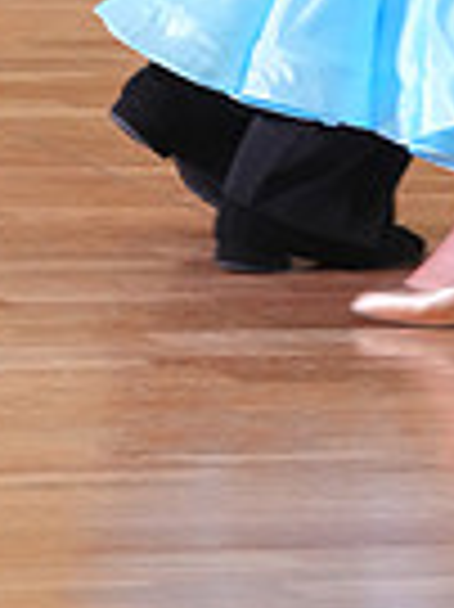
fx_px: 8495
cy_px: -320
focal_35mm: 485
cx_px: 443
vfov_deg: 4.1
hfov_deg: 3.1
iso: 4000
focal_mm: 117
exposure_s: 1/250
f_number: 5.6
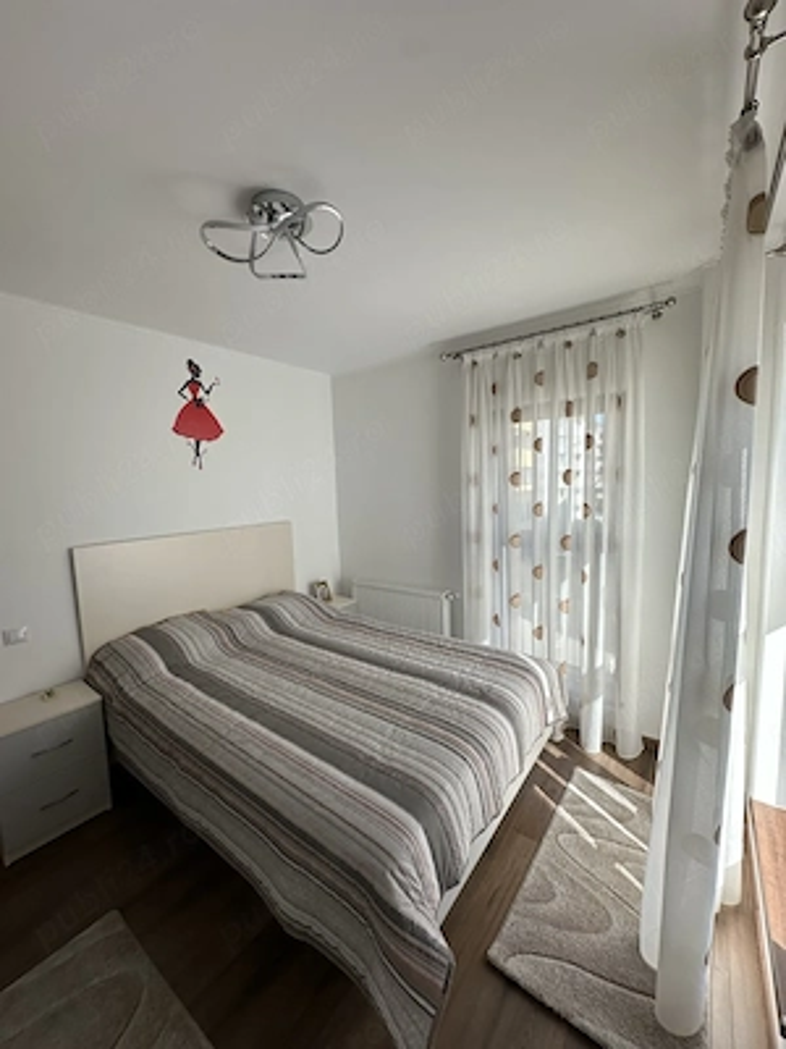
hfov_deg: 85.7
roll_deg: +1.0
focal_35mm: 14
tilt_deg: -5.8
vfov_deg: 102.1
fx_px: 424
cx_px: 393
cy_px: 524
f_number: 2.2
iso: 40
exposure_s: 1/264
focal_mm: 2.22
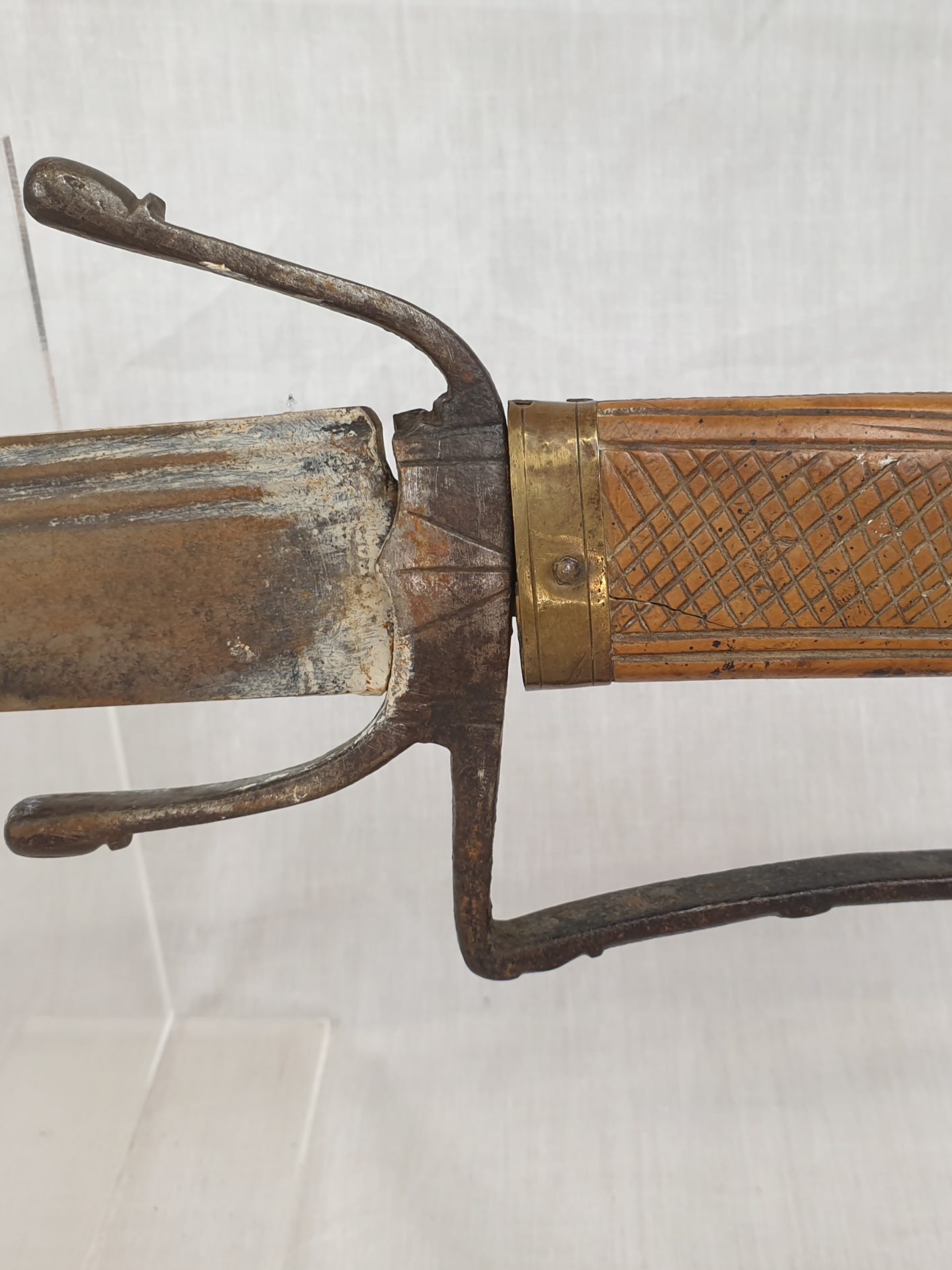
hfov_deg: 40.2
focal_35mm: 35
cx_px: 638
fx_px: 1284
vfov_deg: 52.6
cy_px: 632
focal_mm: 4.3
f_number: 2.4
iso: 64
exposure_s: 1/50
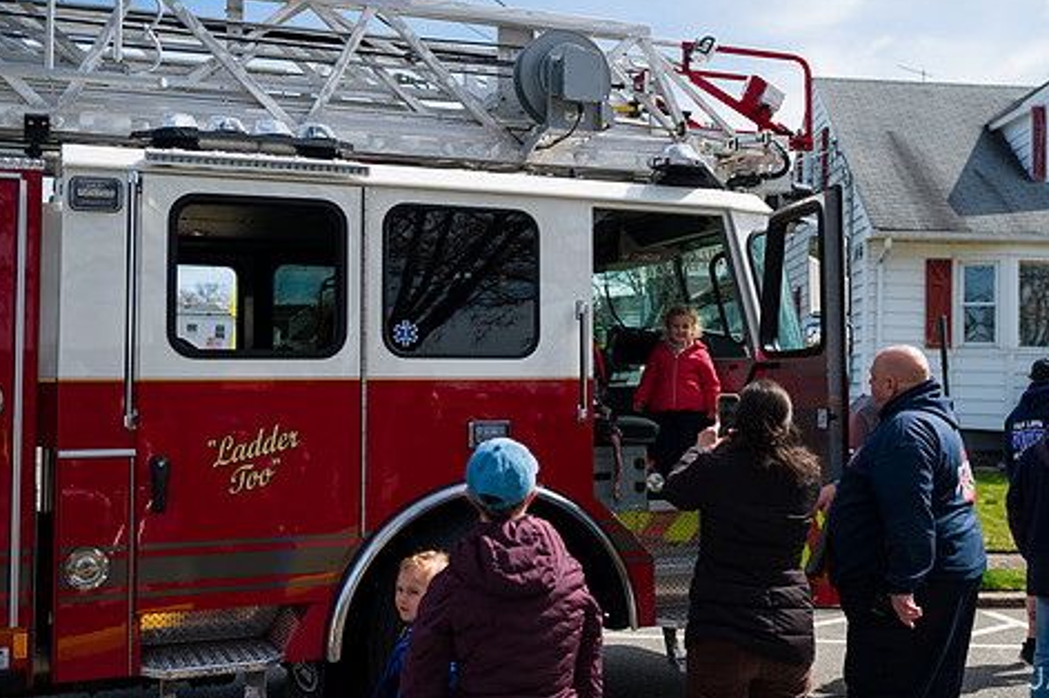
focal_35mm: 43
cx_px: 596
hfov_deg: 45.3
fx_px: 1252
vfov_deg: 31.1
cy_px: 309
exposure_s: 1/3200
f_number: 4
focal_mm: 35
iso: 200
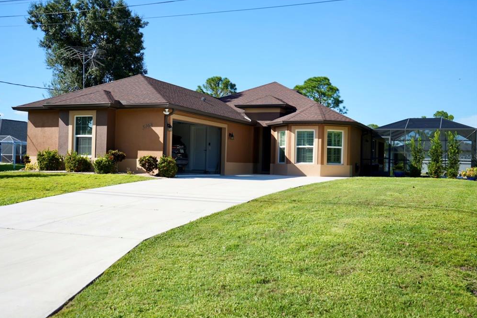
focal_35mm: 38
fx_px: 503
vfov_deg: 35.0
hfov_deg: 50.7
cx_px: 234
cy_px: 157
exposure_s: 1/640
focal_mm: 37
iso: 100
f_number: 4
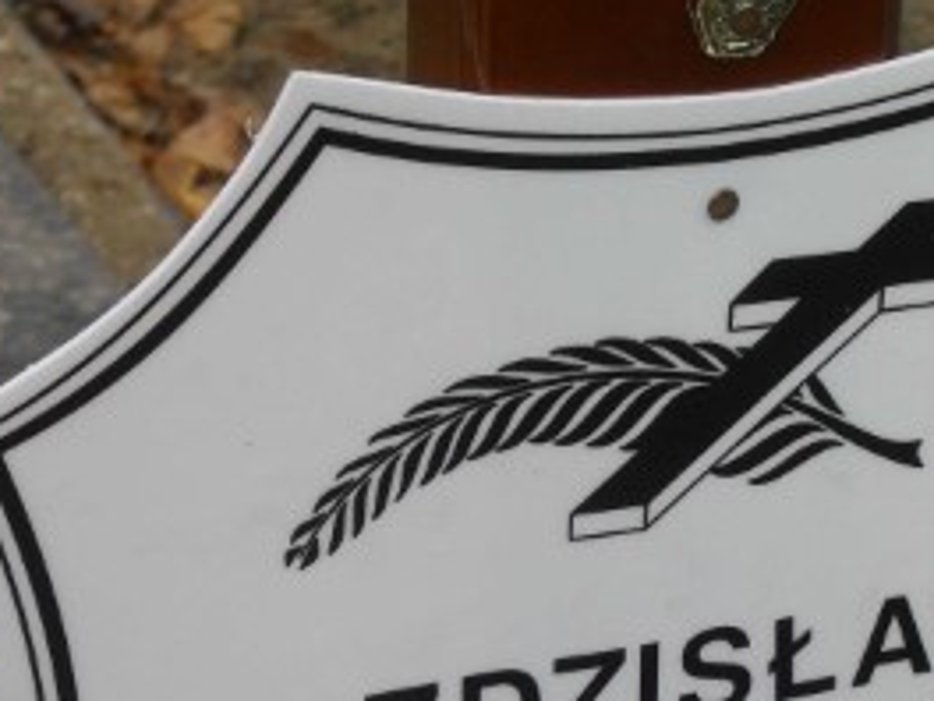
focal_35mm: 187
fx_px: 5046
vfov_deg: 7.9
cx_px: 683
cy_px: 786
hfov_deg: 10.6
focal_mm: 13.6
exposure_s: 1/180
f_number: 5
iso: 100
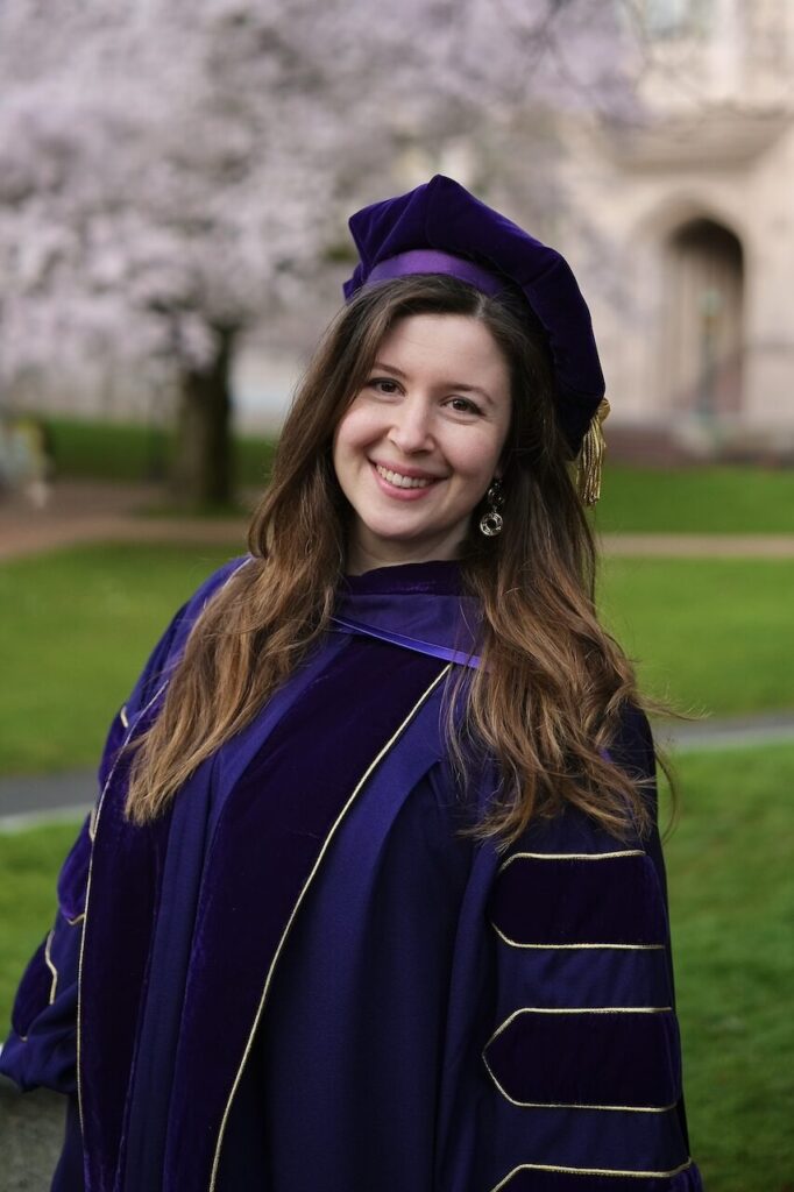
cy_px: 596
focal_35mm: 41
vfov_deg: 47.4
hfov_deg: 32.6
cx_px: 397
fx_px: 1357
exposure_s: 1/4000
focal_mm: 27
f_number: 1.2
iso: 160
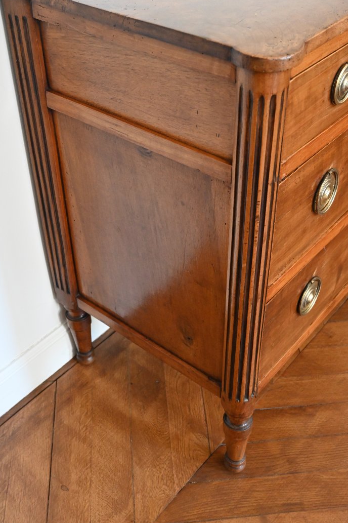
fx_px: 632
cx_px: 166
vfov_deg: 44.9
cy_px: 241
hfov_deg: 30.8
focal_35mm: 44
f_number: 3.8
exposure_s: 1/125
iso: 3200
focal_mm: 25
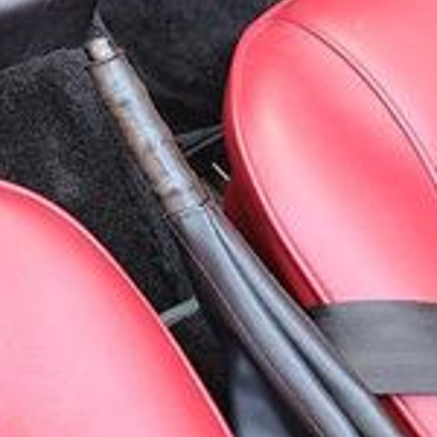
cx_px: -259
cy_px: -236
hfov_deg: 16.0
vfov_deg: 16.1
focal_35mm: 98
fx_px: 1400
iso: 64
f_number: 1.8
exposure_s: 1/59
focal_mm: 5.4
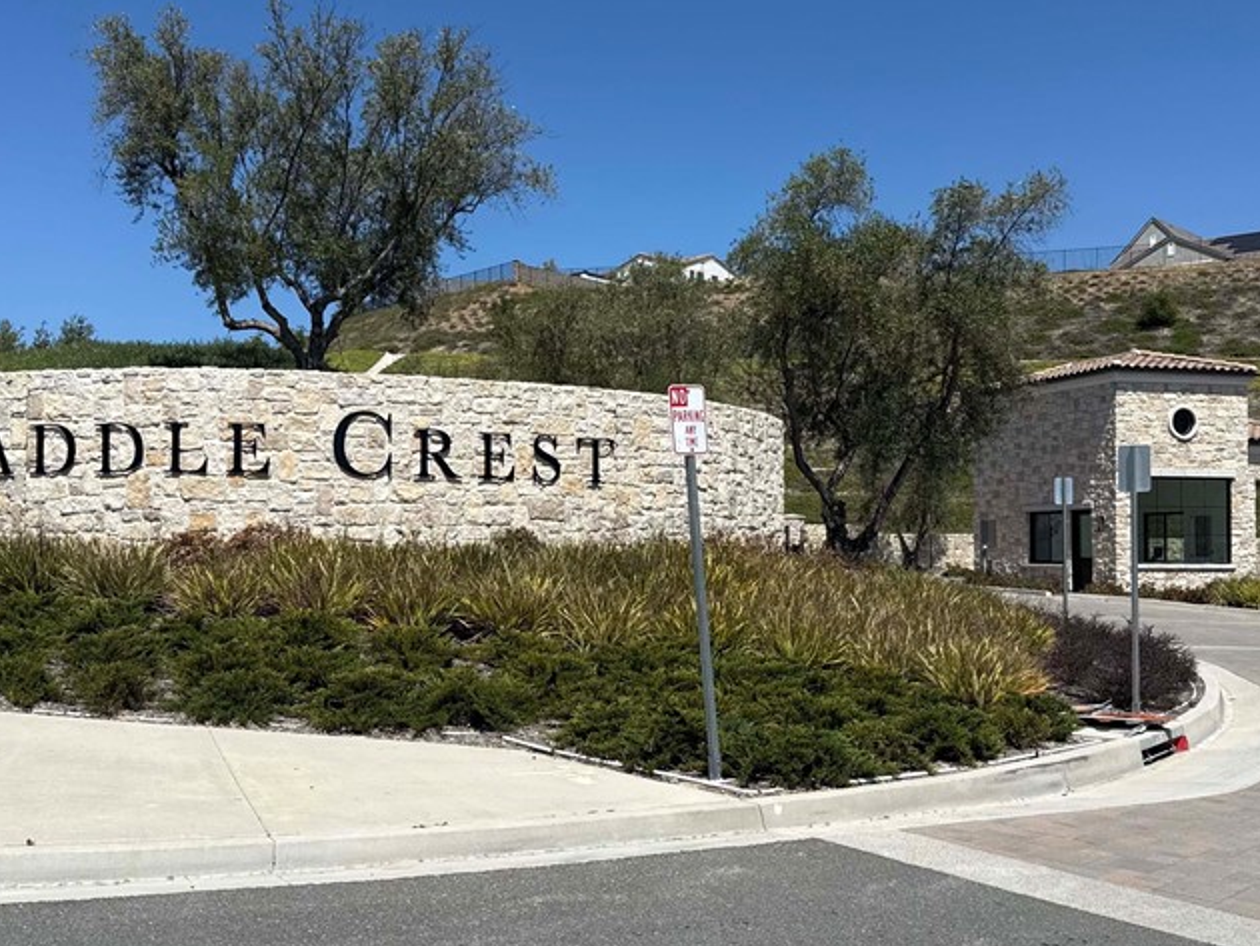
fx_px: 1420
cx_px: 630
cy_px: 508
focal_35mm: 39
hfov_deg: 47.8
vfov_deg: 36.8
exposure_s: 1/6711
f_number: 1.78
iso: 80
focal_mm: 6.76
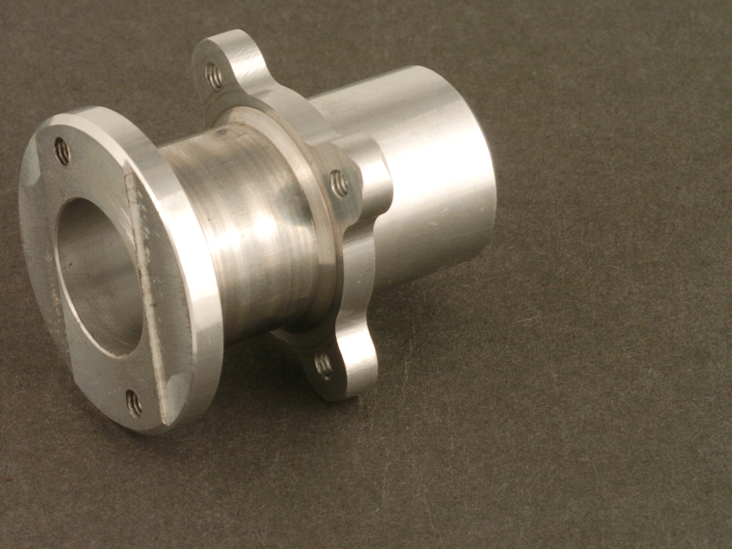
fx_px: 2749
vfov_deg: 11.4
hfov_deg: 15.1
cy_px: 246
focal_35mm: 130
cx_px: 230
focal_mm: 60
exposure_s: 1/6
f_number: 29
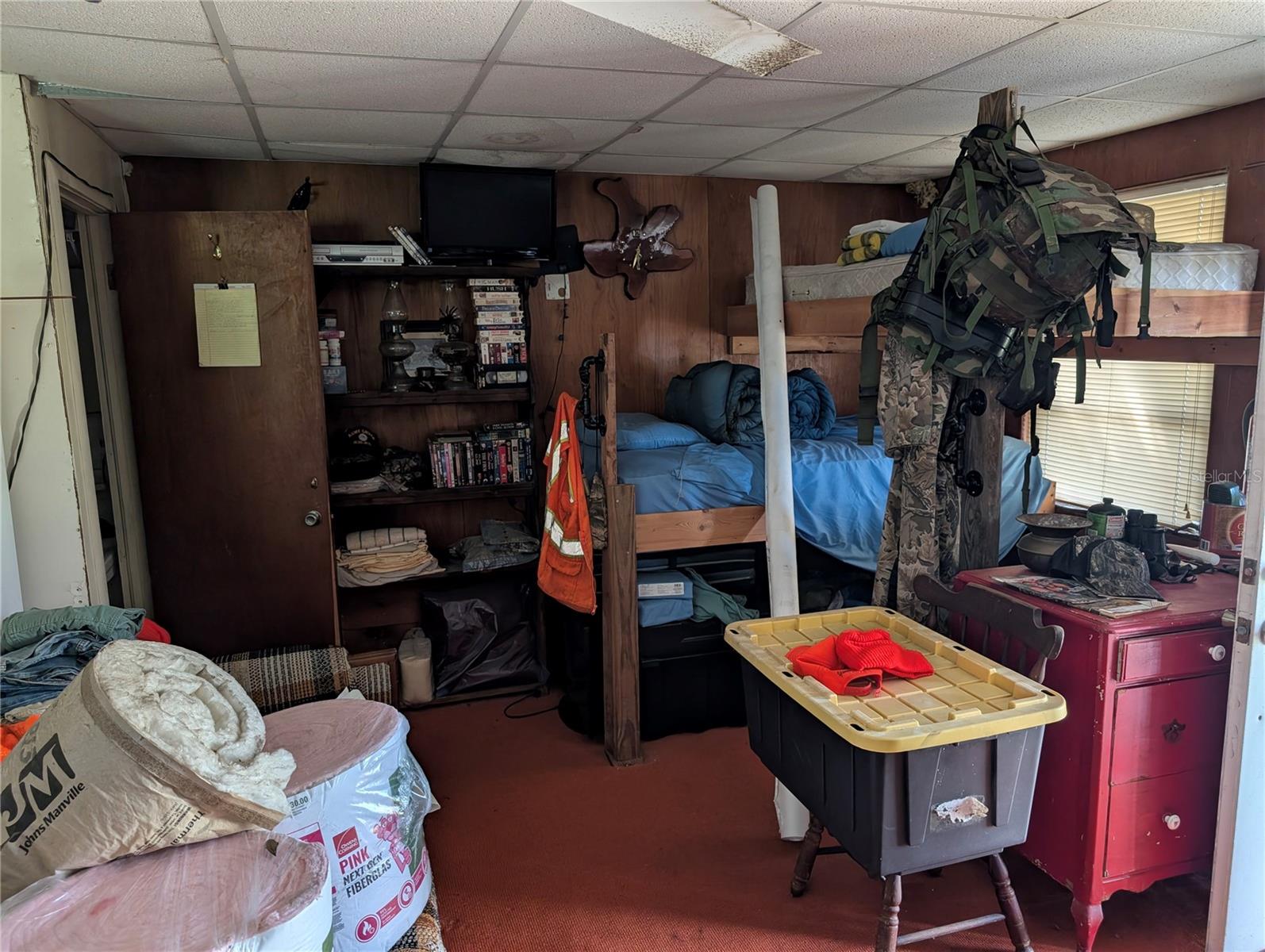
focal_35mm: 24
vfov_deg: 56.9
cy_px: 476
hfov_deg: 71.5
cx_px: 632
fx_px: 878
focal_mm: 6.9
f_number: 1.68
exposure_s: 1/30.3
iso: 113
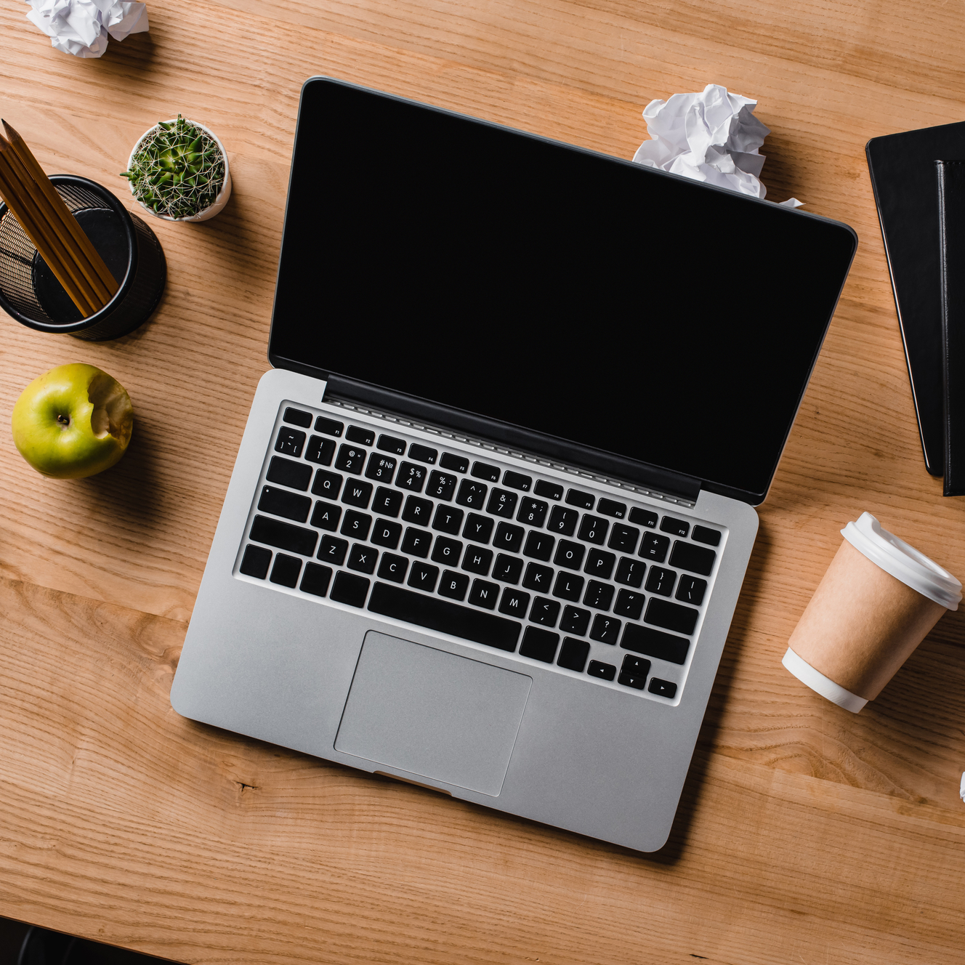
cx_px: 575
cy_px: 482
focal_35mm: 64
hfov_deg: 26.8
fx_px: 2019
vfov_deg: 26.9
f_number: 9
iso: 400
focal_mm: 50
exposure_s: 1/125
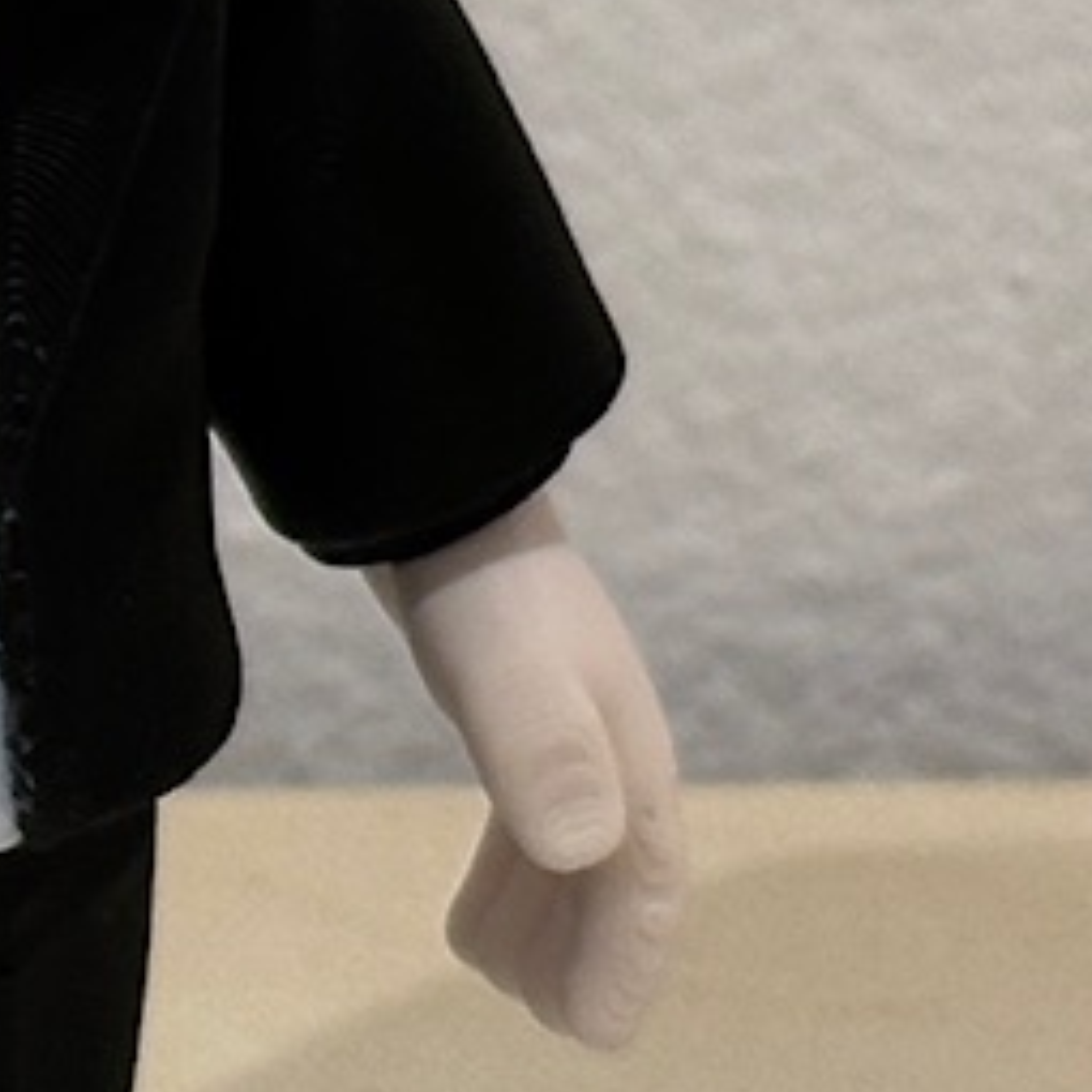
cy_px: 184
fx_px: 12170
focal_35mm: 341
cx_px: -1542
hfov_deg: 5.0
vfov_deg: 5.1
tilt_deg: -20.6
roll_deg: -0.3
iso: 80
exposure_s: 1/50
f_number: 1.78
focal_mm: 6.86
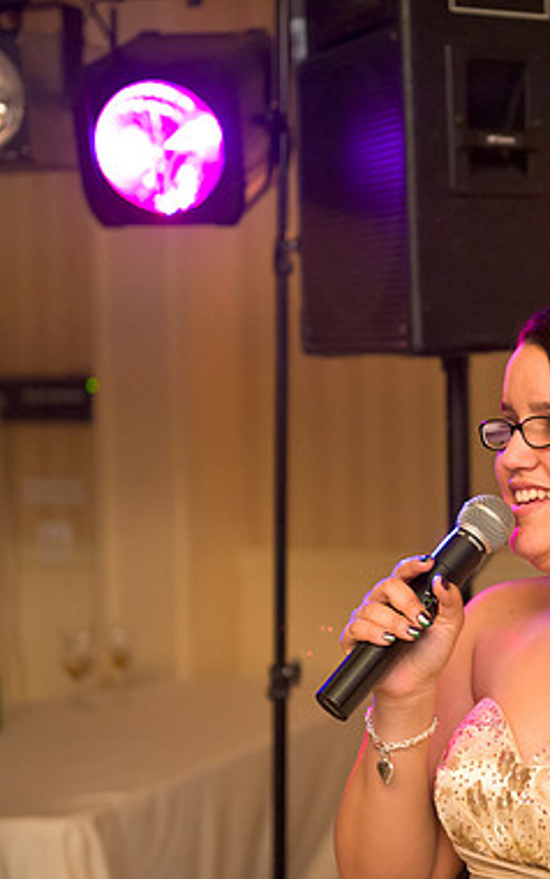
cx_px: 529
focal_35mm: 87
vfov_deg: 23.8
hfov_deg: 14.8
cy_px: 442
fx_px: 2083
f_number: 3.2
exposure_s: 1/125
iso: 3200
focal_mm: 56
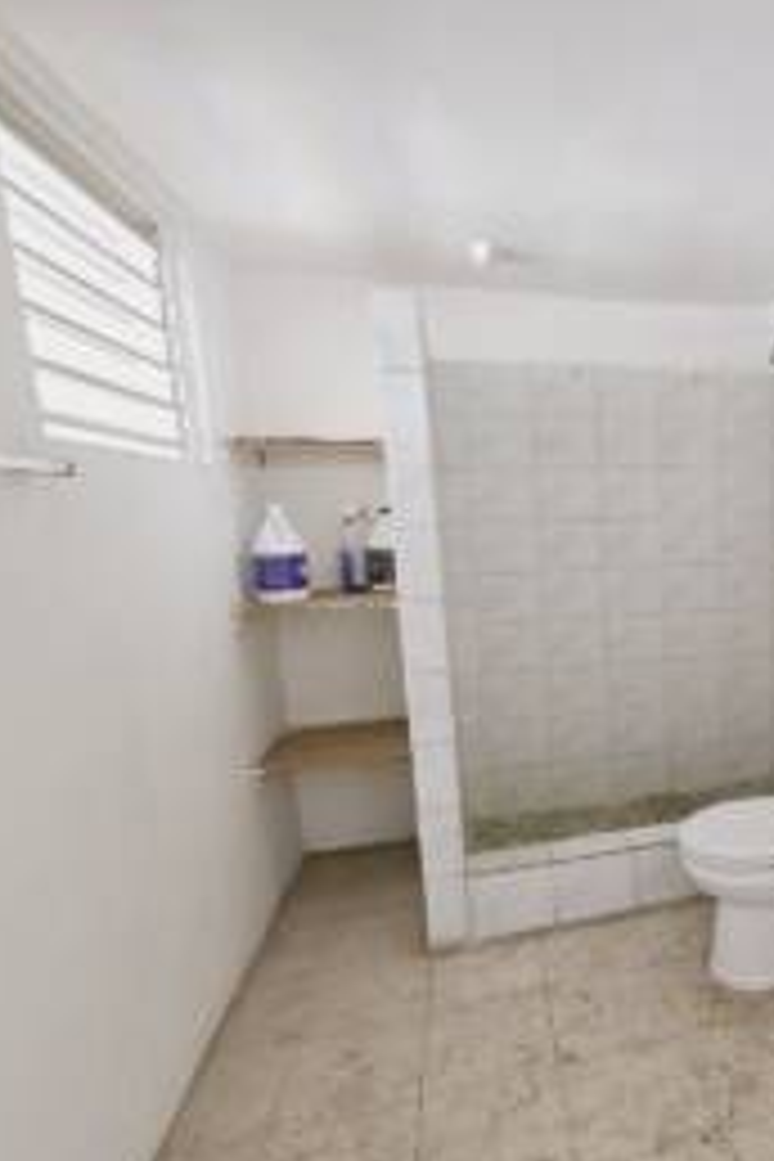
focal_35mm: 21
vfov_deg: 81.0
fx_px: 677
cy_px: 634
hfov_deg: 52.3
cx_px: 698
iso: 250
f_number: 2.2
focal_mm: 2.2
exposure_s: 1/60
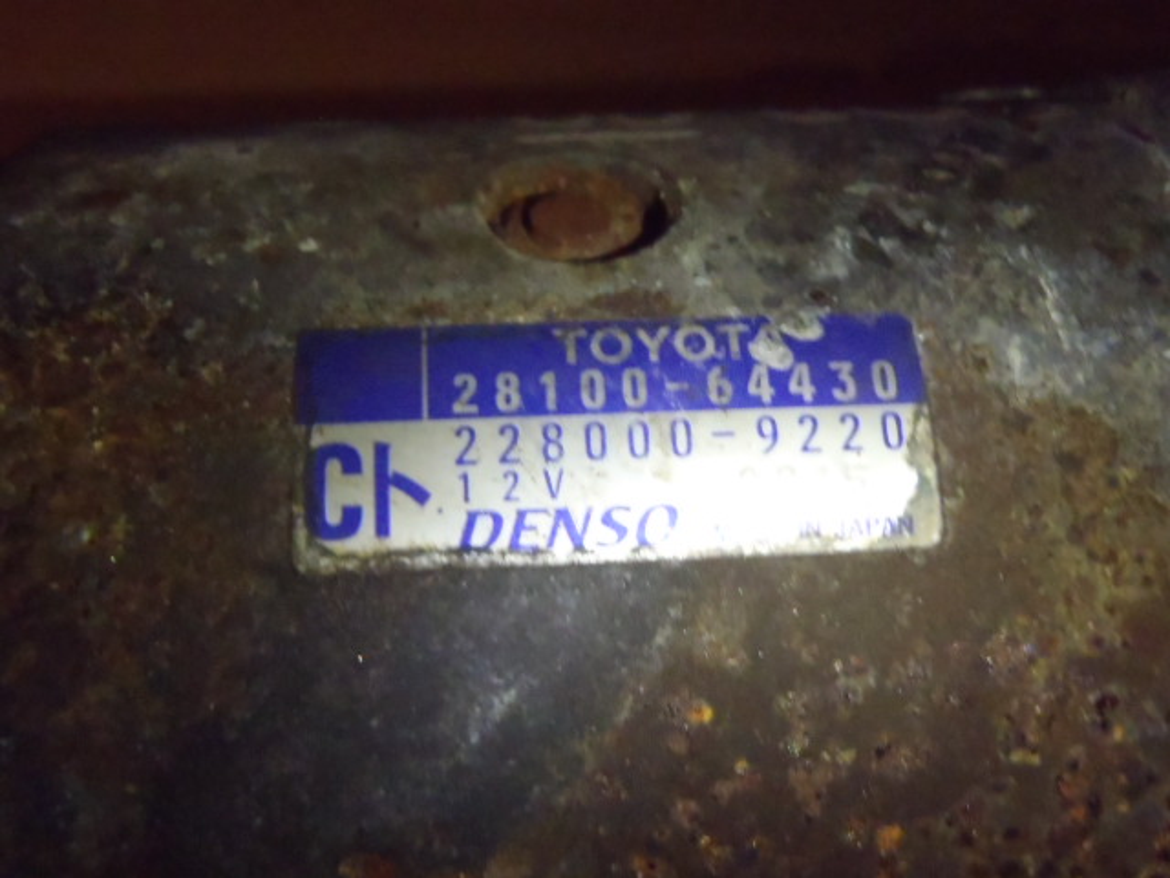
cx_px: 585
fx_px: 1251
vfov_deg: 38.7
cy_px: 439
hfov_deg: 50.1
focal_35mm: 37
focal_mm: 6.64
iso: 1000
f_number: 4.7
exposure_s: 1/40
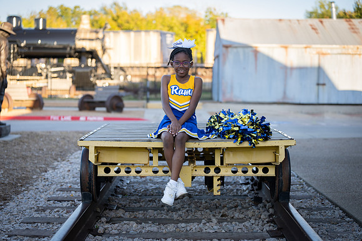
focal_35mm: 70
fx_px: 704
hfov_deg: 28.8
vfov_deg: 19.5
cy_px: 120
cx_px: 181
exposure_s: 1/320
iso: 125
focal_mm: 70
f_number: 2.8
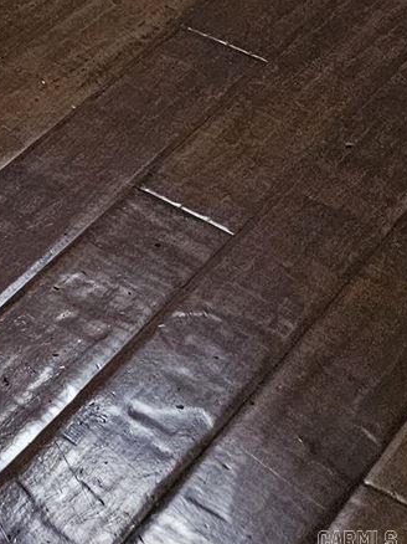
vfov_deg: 12.0
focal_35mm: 121
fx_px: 1899
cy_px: -877
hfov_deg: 10.3
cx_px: -630
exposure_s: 1/170
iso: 400
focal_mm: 6.3
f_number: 1.7
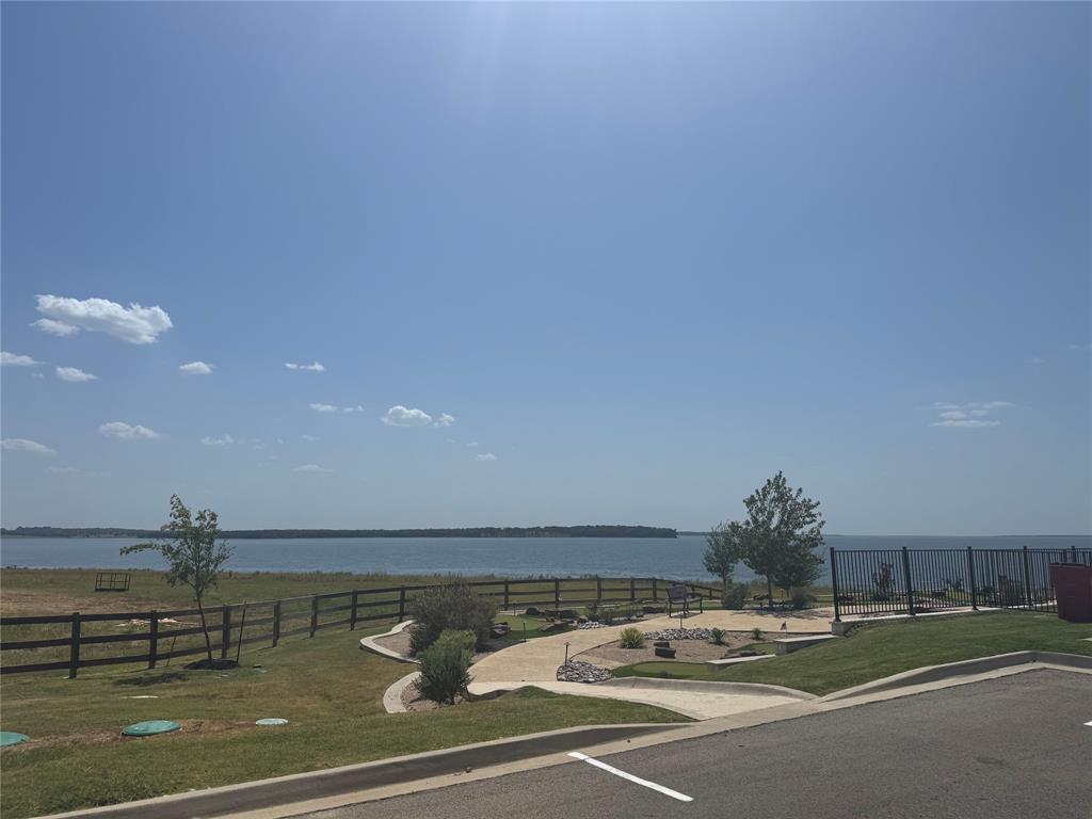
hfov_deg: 71.6
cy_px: 410
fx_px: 757
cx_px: 546
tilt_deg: +9.8
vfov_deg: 56.8
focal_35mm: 24
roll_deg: -2.2
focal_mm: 6.76
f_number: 1.78
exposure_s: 1/12346
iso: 64
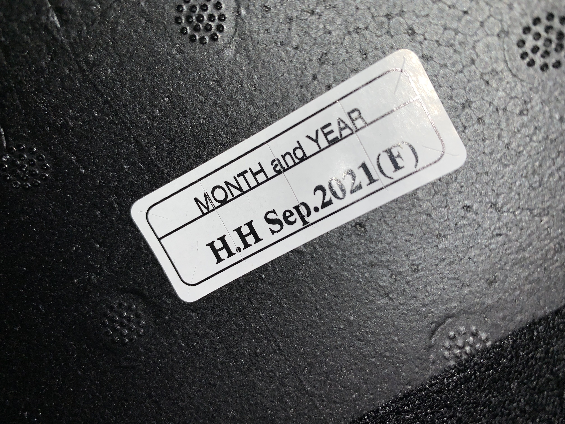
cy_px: 212
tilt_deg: -67.3
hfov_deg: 67.3
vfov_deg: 53.1
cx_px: 282
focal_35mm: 26
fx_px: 424
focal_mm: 4.25
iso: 25
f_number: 1.8
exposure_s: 1/1250
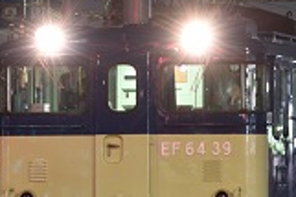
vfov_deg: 3.5
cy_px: 94
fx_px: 3212
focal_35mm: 391
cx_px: 393
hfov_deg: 5.2
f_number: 5.6
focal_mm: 100
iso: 100
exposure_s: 5
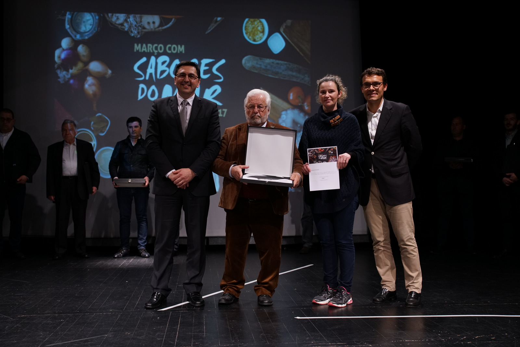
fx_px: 1011
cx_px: 260
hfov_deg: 28.8
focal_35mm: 70
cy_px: 174
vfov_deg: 19.5
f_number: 4
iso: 1250
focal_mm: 70
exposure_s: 1/100
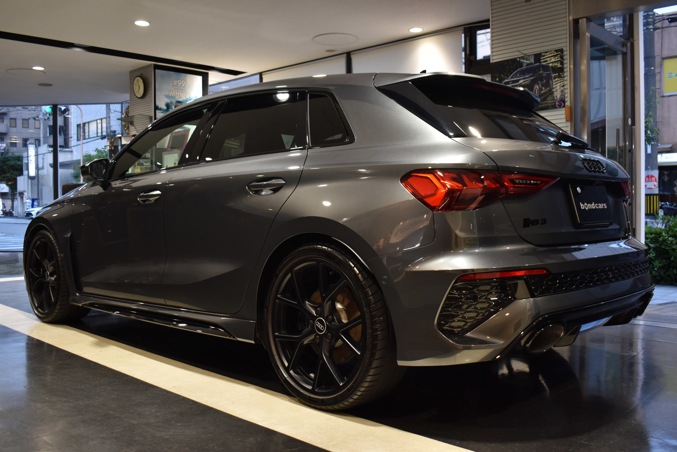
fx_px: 621
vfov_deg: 40.0
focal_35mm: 33
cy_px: 226
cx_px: 338
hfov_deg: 57.2
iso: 500
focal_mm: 22
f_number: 4
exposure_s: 1/40
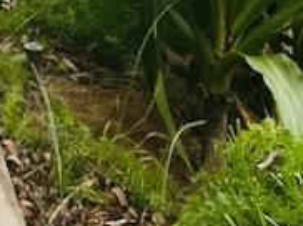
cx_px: -216
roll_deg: -0.2
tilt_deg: -1.9
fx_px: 1477
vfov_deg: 7.7
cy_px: -427
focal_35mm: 169
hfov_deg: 11.0
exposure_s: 1/169
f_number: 1.78
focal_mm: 6.86
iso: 64
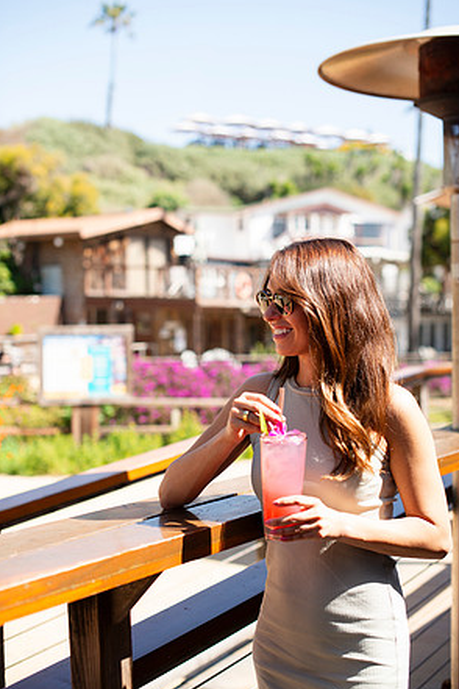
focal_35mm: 51
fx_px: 975
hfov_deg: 26.5
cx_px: 230
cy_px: 347
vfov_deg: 38.9
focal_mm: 50
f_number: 2.8
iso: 200
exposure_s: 1/1250
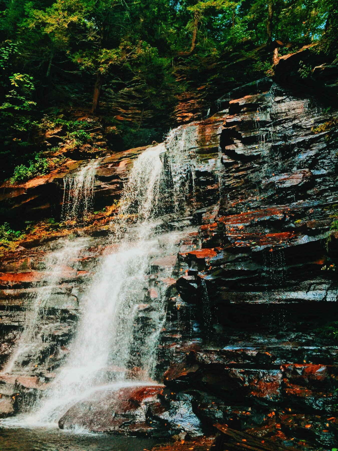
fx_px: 378
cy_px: 226
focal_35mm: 29
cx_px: 169
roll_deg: -1.4
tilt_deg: +20.3
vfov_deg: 61.7
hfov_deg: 48.2
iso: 32
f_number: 2.2
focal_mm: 4.15
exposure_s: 1/269
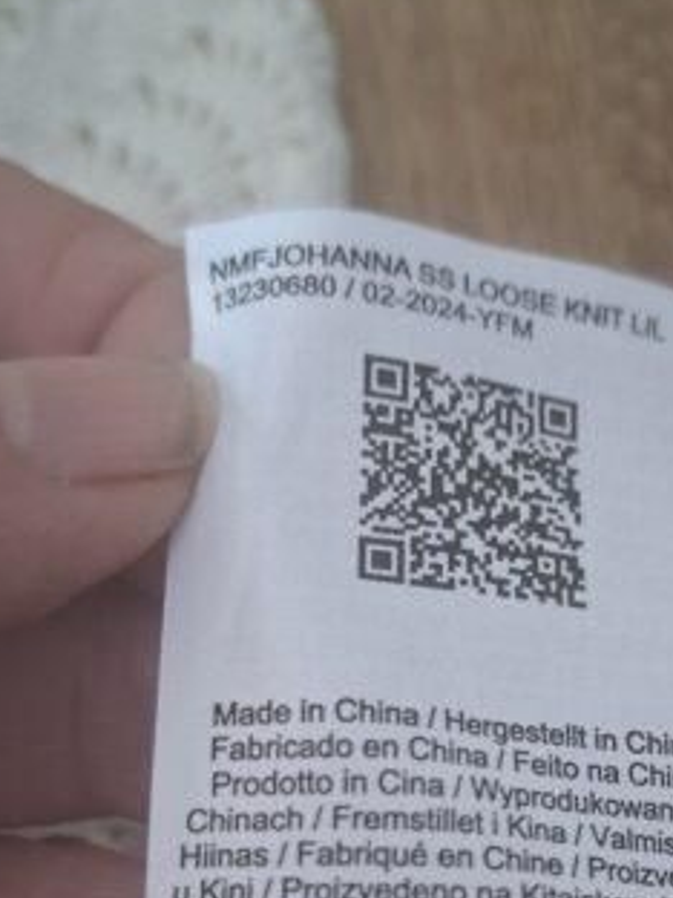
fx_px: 1529
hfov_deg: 24.7
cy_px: 792
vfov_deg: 31.3
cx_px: 449
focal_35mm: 59
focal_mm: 5.54
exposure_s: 1/25
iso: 400
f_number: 1.8
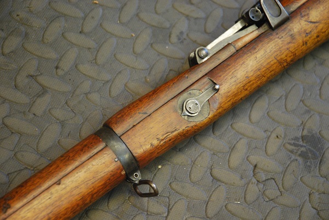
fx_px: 892
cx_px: 164
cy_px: 110
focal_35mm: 98
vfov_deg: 14.1
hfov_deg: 20.9
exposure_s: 1/60
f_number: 4.5
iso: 1600
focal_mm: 65
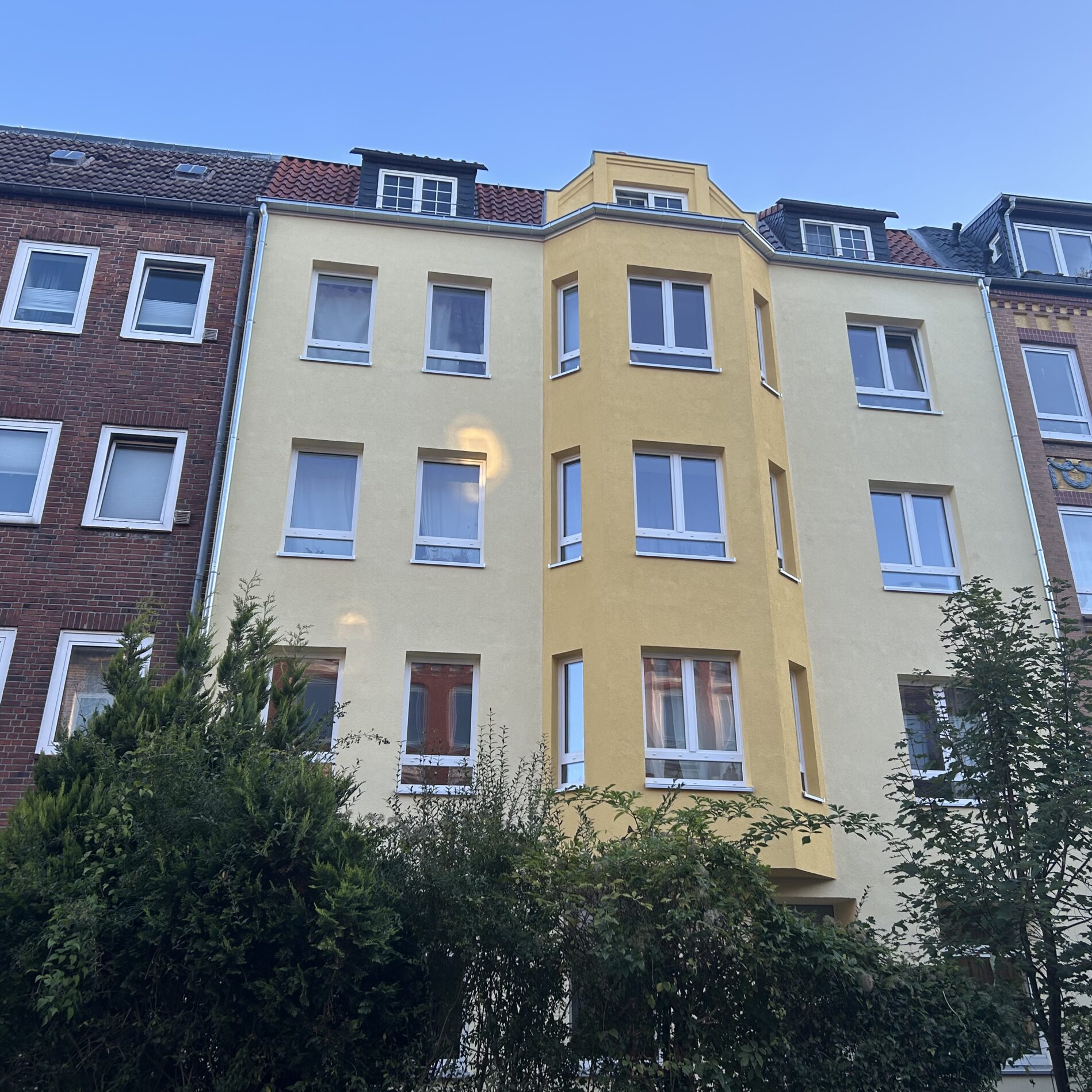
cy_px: 544
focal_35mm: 31
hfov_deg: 52.5
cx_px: 589
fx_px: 1106
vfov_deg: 52.5
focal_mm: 5.7
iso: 50
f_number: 1.5
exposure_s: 1/381
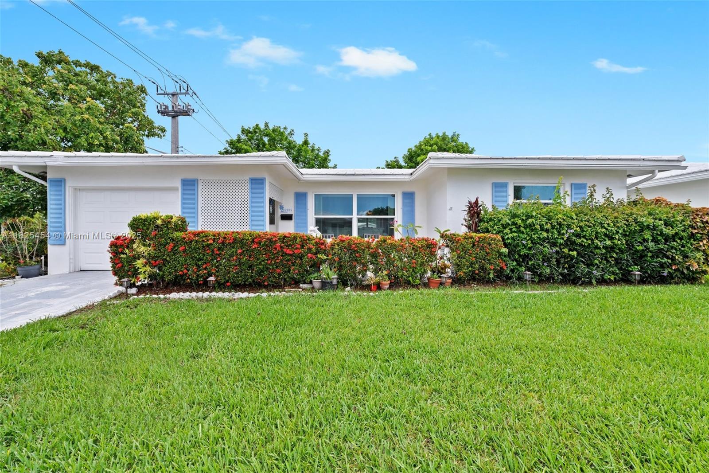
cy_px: 236
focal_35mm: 14
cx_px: 354
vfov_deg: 81.2
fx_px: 276
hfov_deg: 104.2
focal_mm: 14
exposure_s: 1/250
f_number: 8
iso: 100
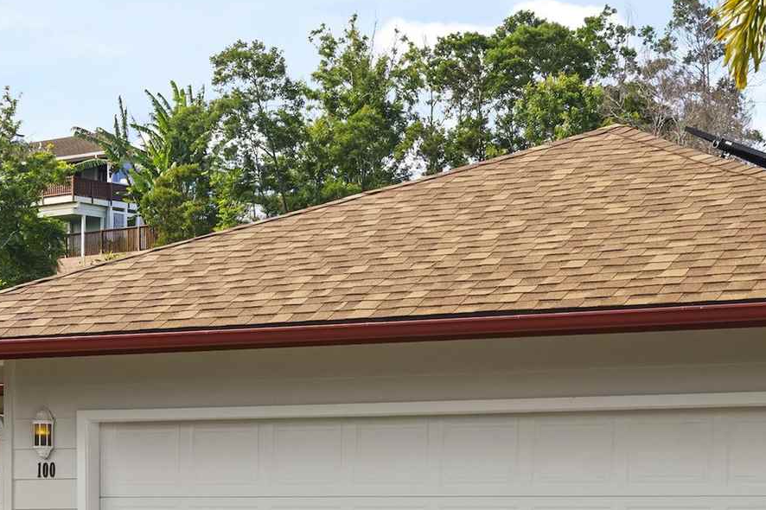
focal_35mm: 111
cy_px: 556
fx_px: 2361
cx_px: 57
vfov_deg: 12.1
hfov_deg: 18.1
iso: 100
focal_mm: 32
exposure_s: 1/160
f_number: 8
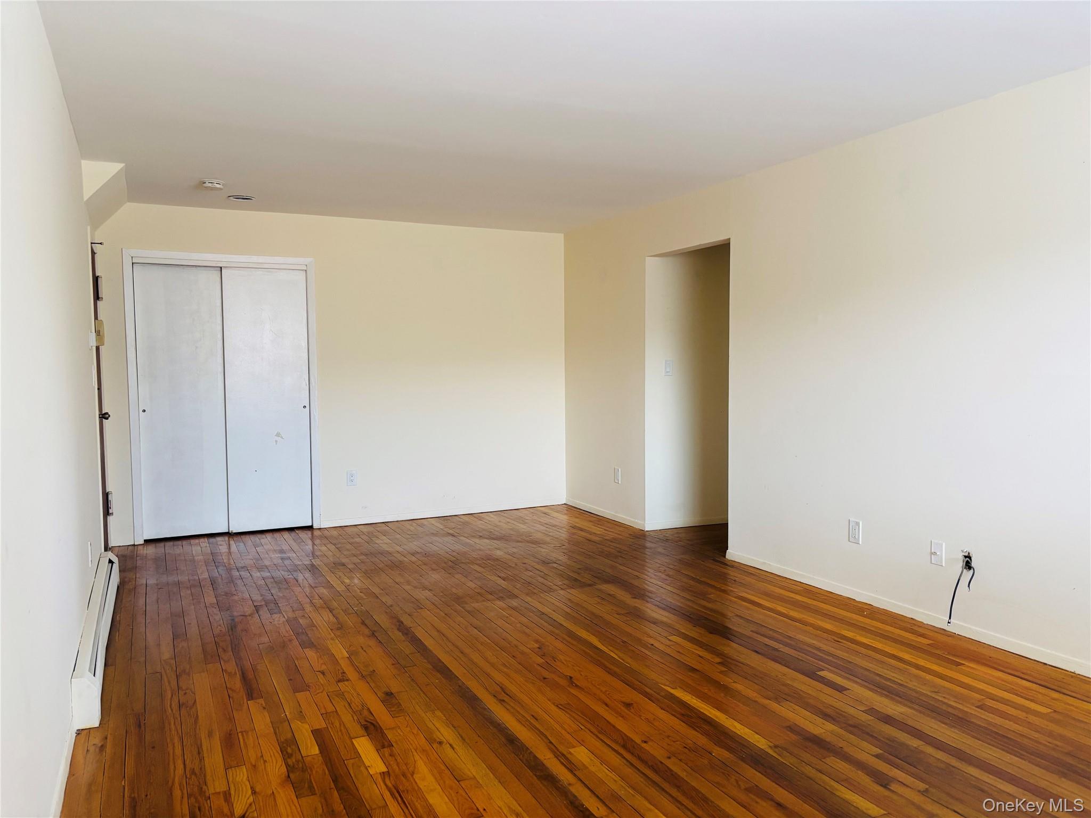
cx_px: 546
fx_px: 819
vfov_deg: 53.1
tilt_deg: -3.5
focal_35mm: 26
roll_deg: +0.1
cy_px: 409
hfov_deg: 67.3
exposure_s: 1/70
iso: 125
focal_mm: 5.96
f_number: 1.6
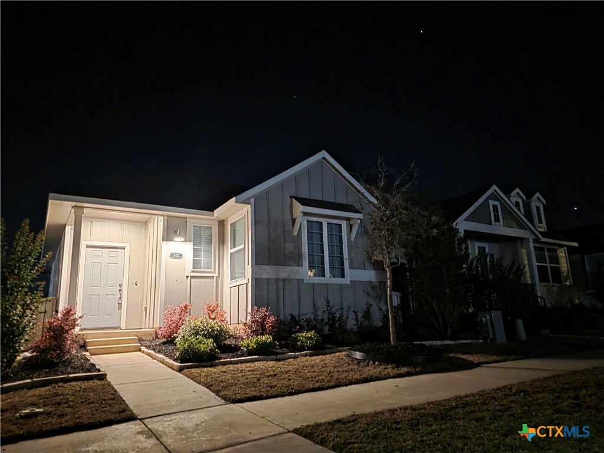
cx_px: 302
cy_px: 226
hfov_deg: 73.9
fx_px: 401
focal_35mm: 23
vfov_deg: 58.9
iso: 2500
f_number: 1.7
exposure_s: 1/17.2
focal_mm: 6.3
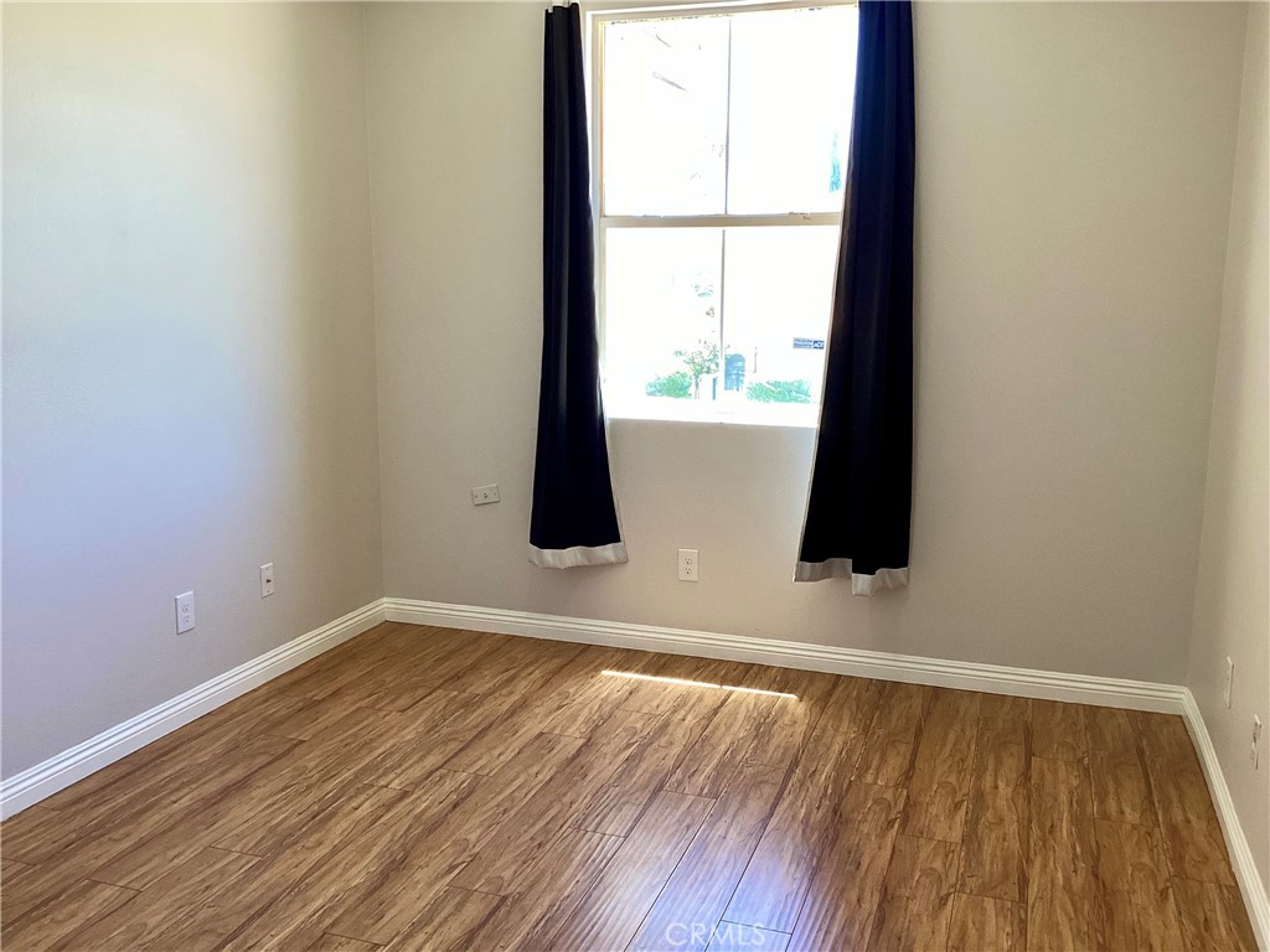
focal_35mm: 31
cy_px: 476
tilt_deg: -10.6
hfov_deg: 58.4
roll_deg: -1.7
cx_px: 635
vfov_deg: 45.4
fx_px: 1137
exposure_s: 1/120
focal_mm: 3.3
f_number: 2.4
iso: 80
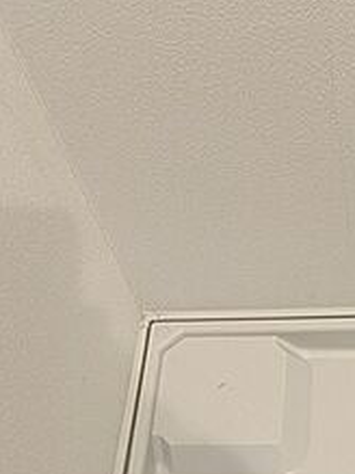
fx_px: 780
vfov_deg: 31.3
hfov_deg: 24.1
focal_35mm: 57
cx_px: 385
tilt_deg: -61.8
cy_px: 472
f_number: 1.8
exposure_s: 1/50
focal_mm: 4.25
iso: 125
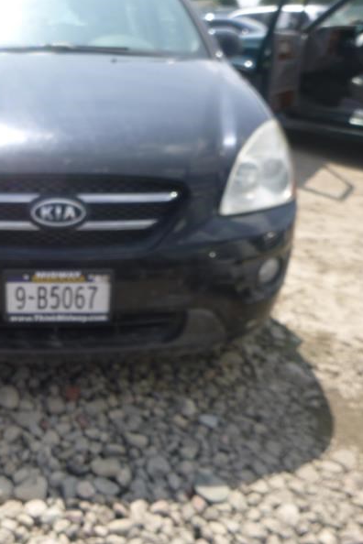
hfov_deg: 36.0
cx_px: 51
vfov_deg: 54.4
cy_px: 271
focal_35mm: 35
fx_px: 529
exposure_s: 1/320
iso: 100
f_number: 3.9
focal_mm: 4.5
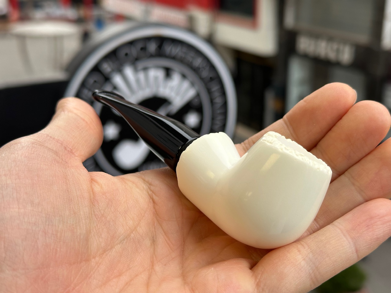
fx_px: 542
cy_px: 146
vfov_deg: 30.3
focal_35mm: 48
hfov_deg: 39.7
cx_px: 196
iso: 64
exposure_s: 1/271
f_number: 1.78
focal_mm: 6.86
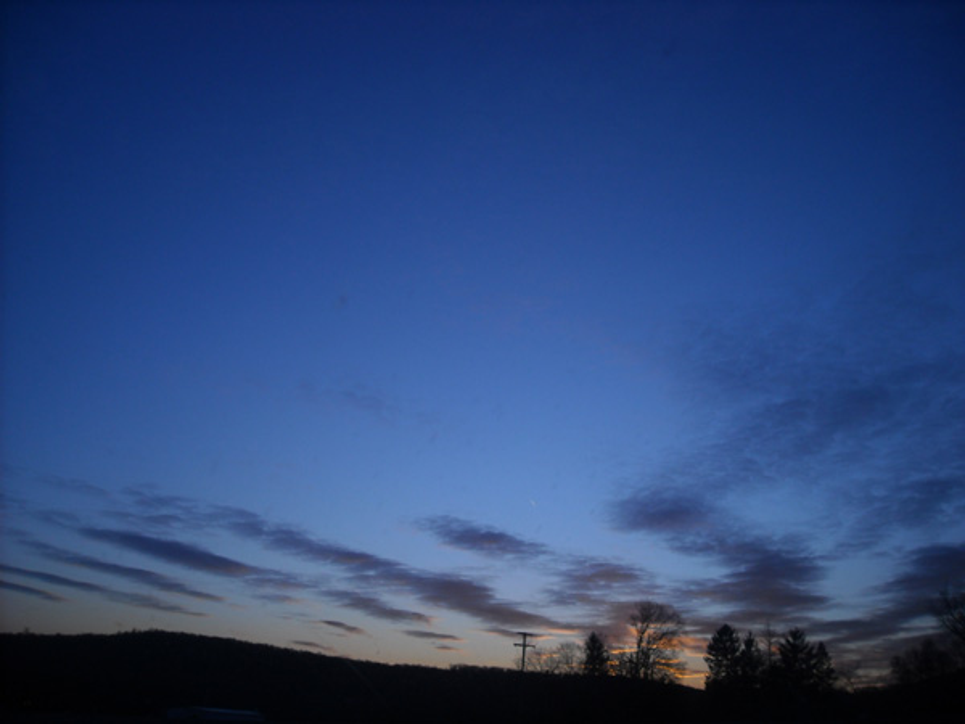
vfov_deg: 40.7
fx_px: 976
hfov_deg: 52.6
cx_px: 482
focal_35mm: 35
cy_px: 362
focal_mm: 5.7
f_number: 2.8
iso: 64
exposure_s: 1/419
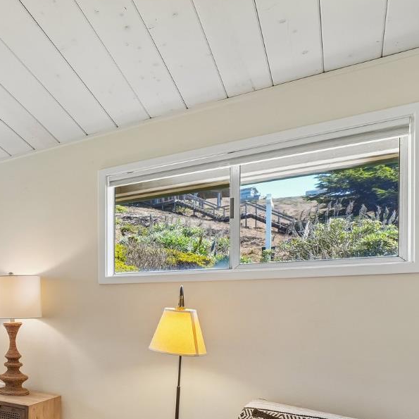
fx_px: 411
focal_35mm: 30
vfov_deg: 52.0
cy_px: 308
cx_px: -77
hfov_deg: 39.8
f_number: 8
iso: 500
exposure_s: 1/20
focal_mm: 14
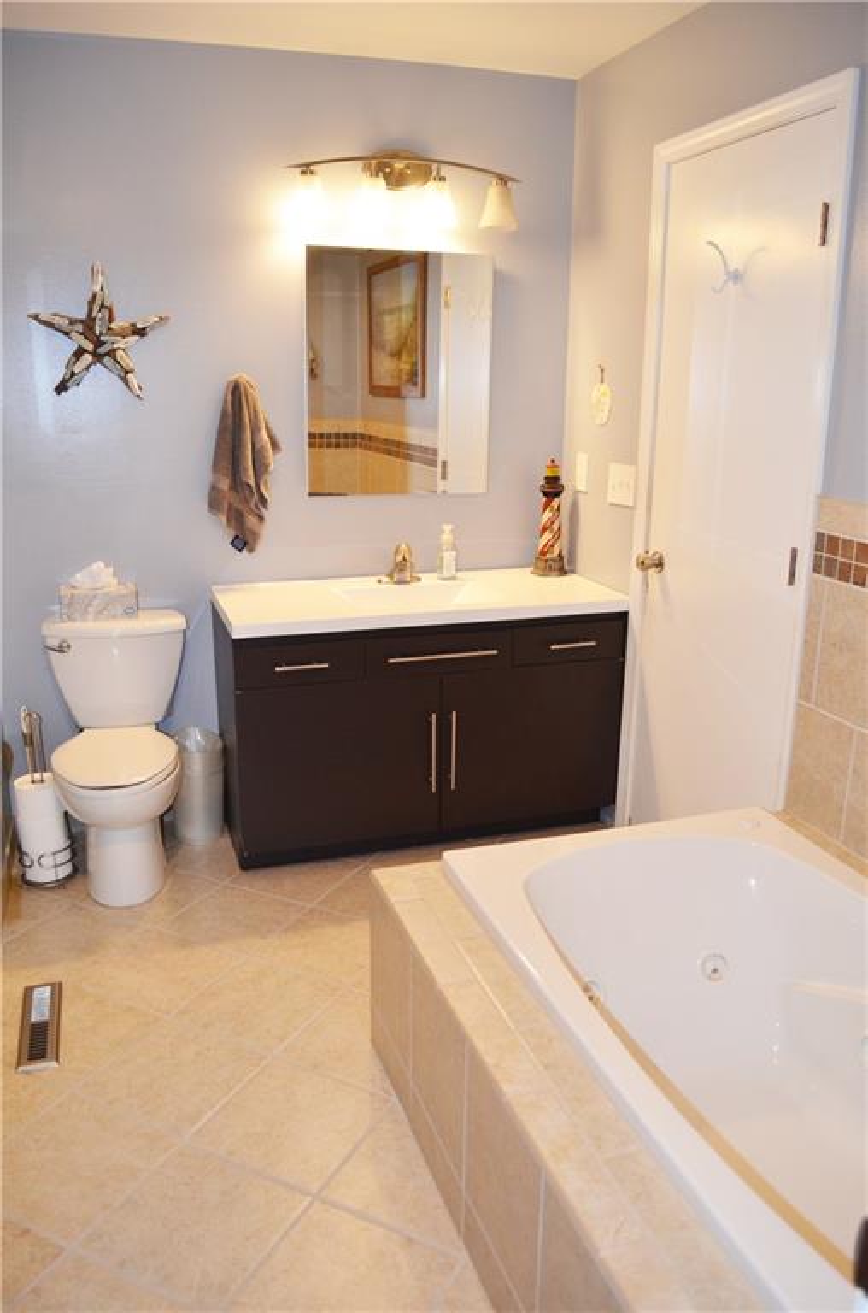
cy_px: 656
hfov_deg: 47.7
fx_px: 982
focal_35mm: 27
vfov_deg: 67.5
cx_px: 434
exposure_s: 1/60
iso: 500
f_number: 3.5
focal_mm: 18
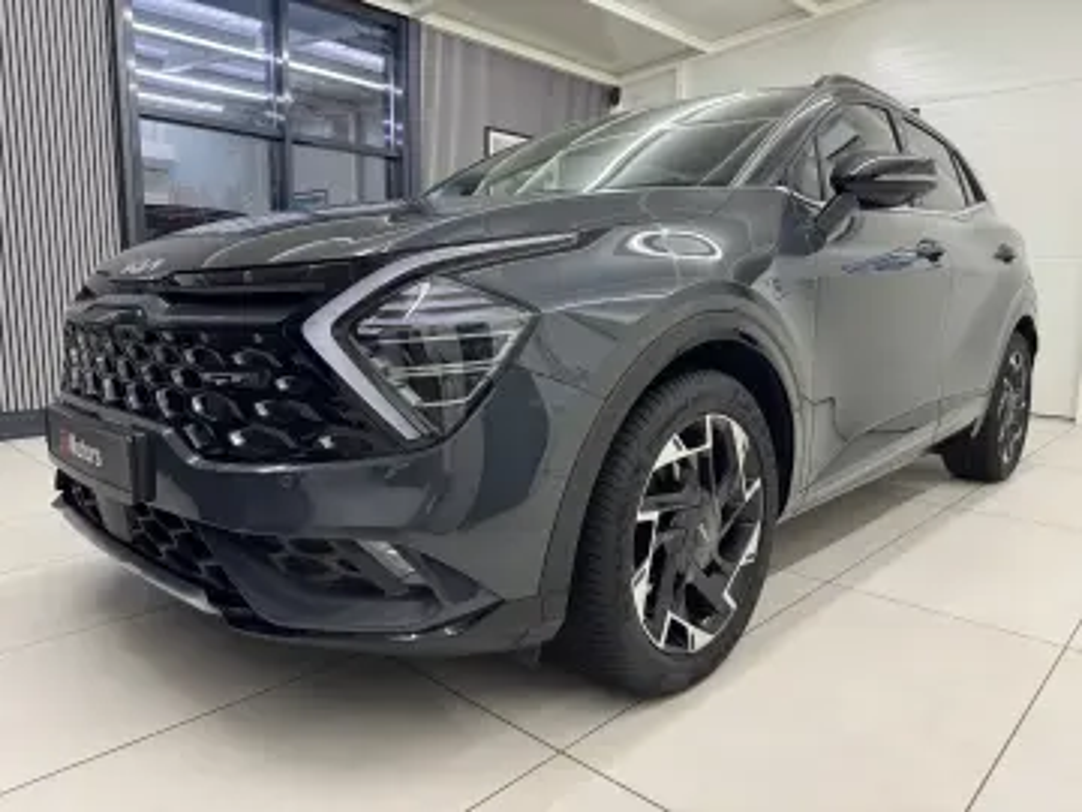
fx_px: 750
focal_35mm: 24
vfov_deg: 56.8
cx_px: 541
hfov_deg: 71.6
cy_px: 406
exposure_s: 1/50
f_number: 1.78
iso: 250
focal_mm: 6.76
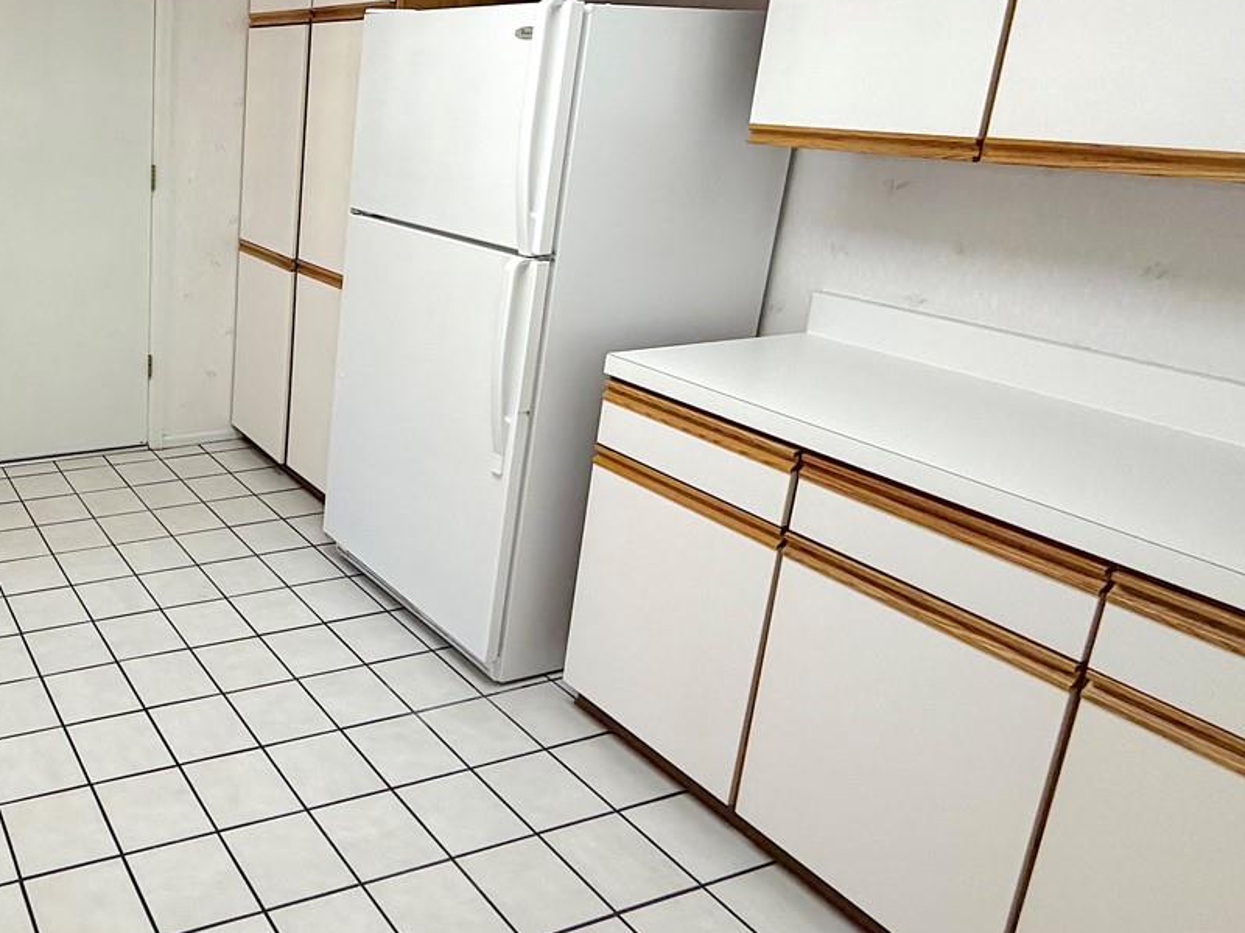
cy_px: 314
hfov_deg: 54.4
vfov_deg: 48.9
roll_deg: -0.2
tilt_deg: -14.7
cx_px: 101
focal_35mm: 28
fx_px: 1007
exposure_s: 1/120
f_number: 2.2
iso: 200
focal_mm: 2.22
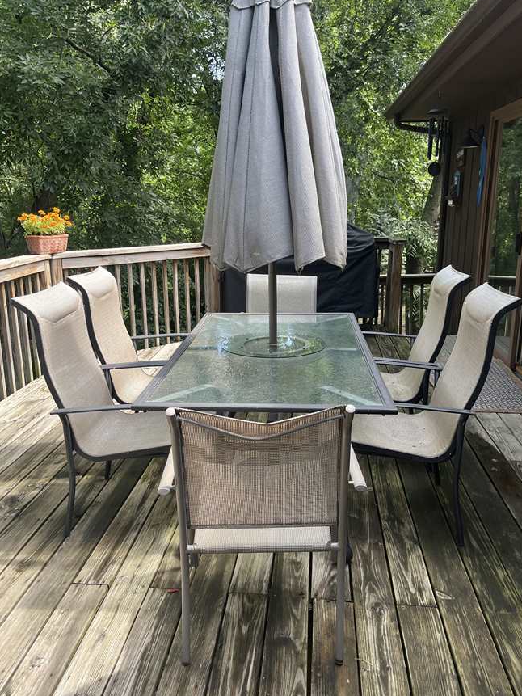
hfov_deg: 48.2
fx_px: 583
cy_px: 323
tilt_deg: -14.5
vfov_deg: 61.6
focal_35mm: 29
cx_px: 263
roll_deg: -1.6
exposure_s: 1/388
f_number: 1.6
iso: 50
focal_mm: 5.1
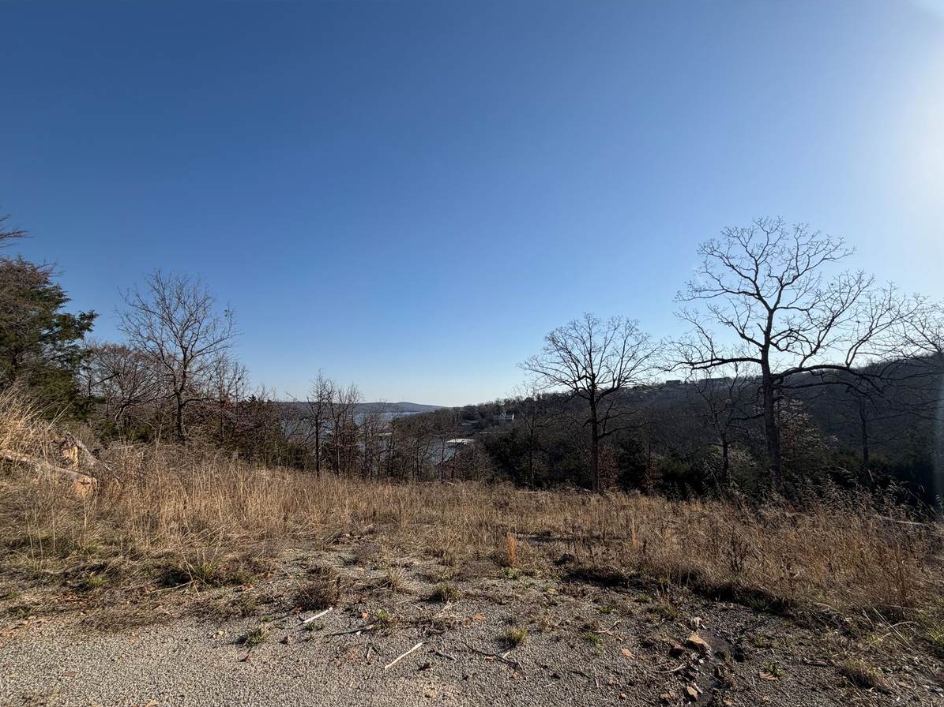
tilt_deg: +4.0
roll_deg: +1.7
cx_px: 498
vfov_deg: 81.7
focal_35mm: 15
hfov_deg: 98.1
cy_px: 373
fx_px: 409
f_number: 2.2
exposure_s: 1/1033
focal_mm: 2.22
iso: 20
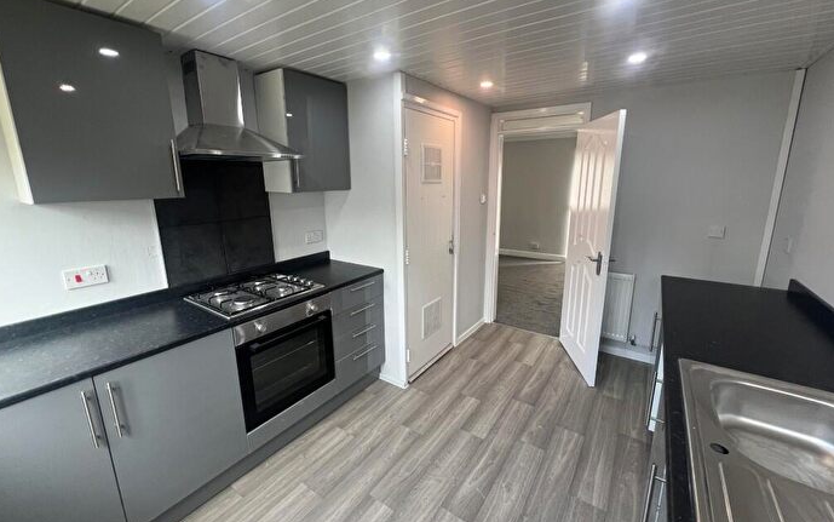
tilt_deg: -12.6
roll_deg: +0.8
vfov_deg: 78.6
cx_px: 418
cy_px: 253
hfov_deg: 105.3
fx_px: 318
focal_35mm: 14
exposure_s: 1/99
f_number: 1.8
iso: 160
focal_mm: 1.57
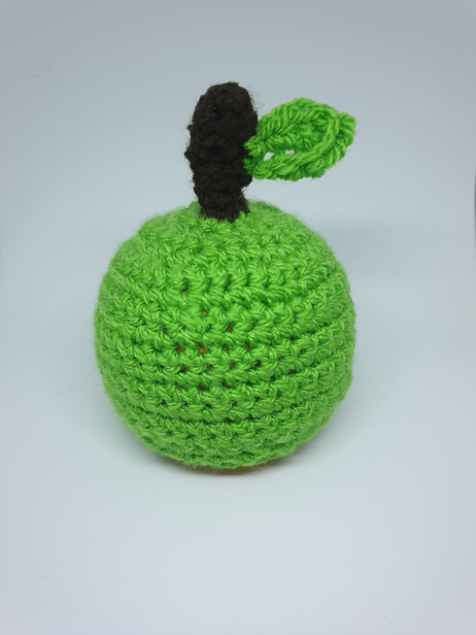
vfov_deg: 65.3
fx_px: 495
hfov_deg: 51.3
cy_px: 312
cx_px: 231
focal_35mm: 27
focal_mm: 4.3
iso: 50
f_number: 2.4
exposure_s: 1/109
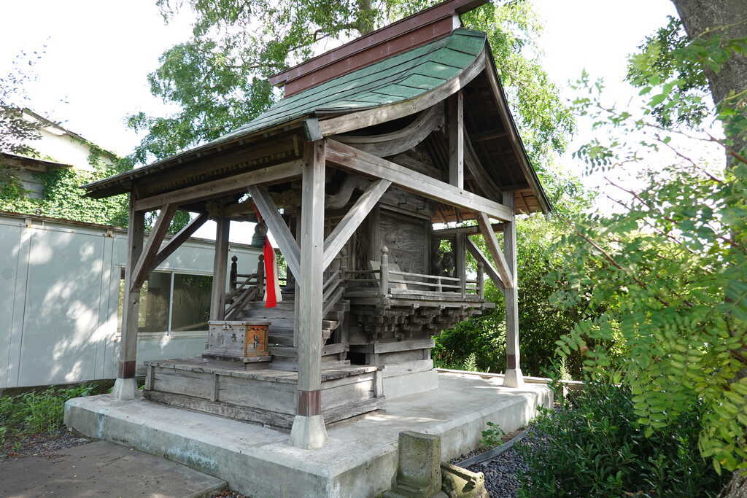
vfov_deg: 53.1
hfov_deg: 73.7
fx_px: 498
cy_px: 249
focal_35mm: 24
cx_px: 374
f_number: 2.8
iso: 125
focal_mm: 9
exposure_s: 1/160
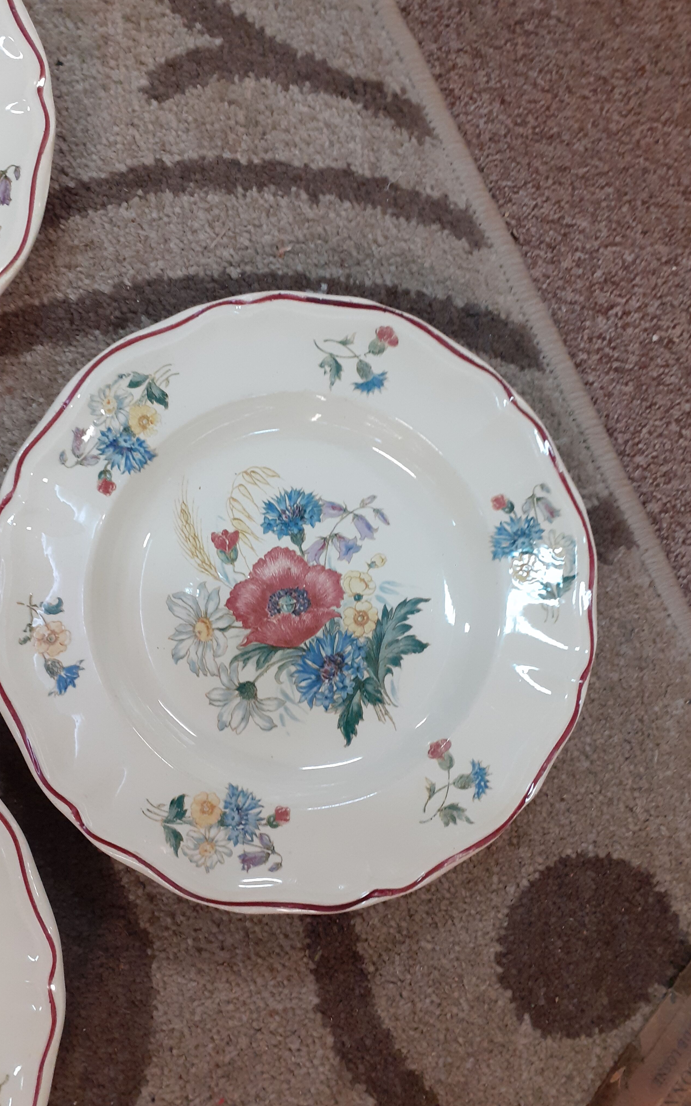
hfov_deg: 43.1
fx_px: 874
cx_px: 321
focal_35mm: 29
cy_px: 550
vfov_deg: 64.6
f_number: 1.9
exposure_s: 1/50
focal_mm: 3.6
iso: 160
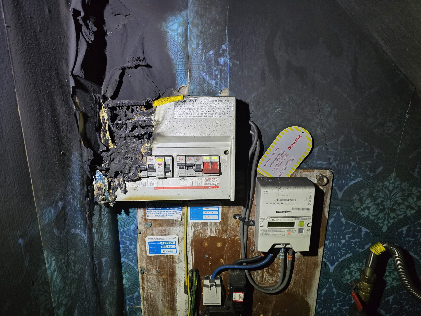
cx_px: 210
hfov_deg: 73.9
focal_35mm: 23
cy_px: 158
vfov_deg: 58.9
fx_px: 280
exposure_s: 1/100
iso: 640
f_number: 1.7
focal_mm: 6.3
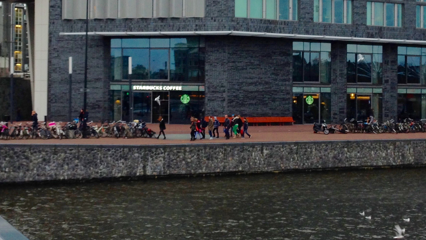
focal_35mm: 68
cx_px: 187
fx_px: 768
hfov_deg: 31.0
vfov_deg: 17.7
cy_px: 73
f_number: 2.4
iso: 64
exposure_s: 1/60
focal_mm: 4.12
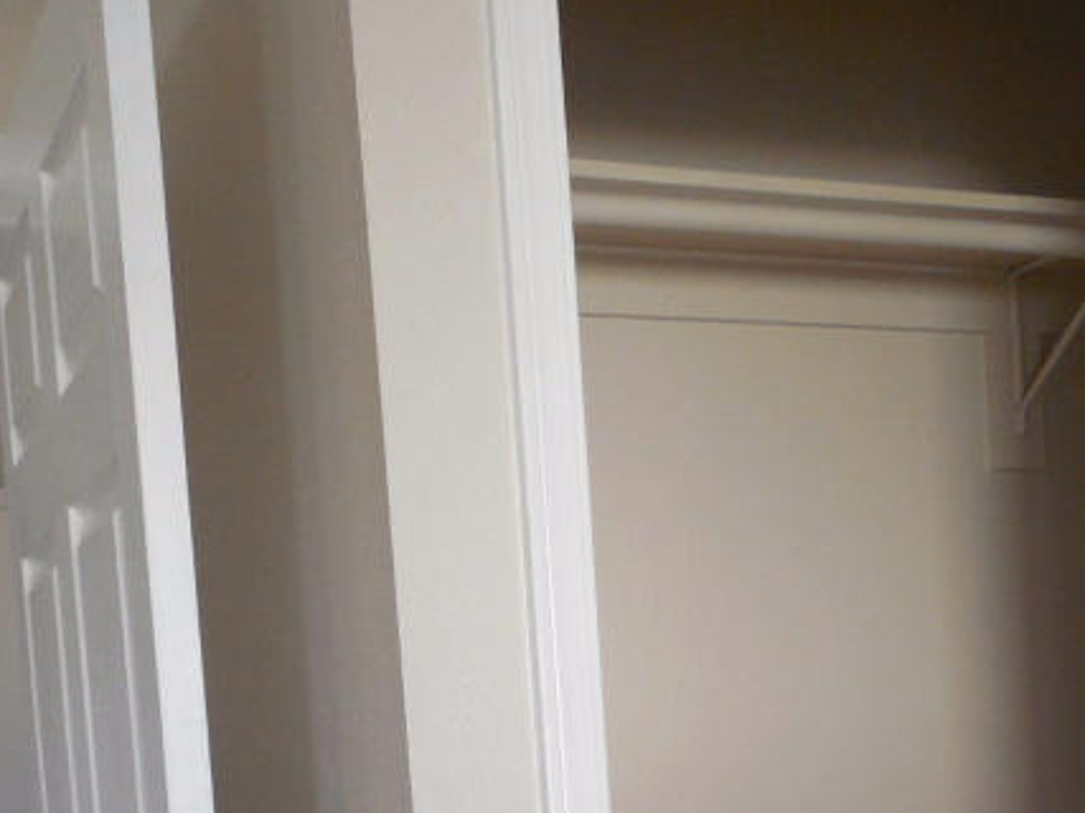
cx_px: 617
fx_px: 1880
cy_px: 932
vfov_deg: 22.7
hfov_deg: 32.1
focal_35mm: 60
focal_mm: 4.5
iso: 220
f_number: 3.3
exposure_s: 1/30
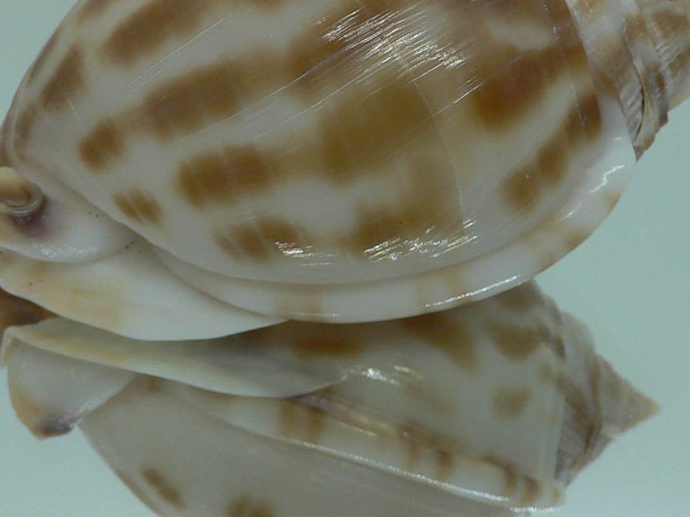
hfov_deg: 29.8
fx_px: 1295
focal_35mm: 65
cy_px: 128
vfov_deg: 22.4
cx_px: 330
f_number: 2.8
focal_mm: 4.6
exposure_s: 1/60
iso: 80
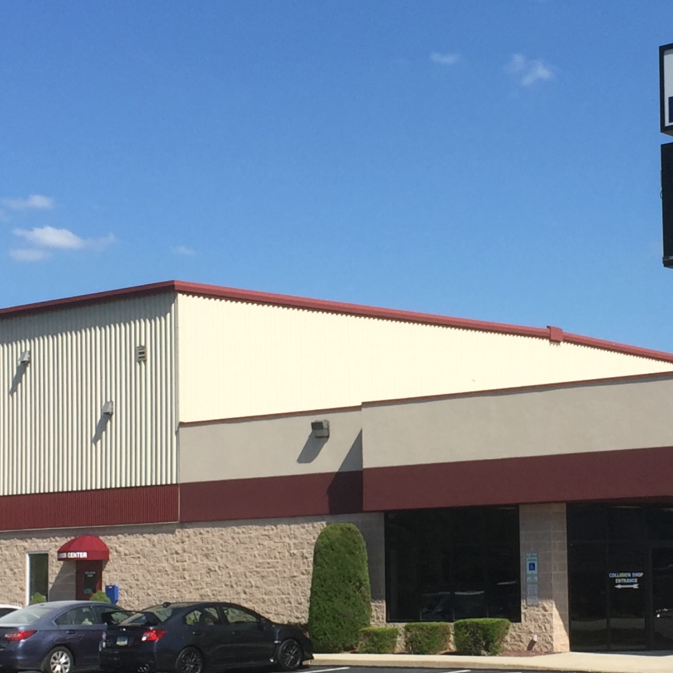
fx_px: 1826
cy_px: 456
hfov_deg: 20.8
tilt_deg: +4.8
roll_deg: -0.2
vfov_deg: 20.8
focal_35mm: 83
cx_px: 462
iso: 32
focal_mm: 4.15
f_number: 2.2
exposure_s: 1/2083
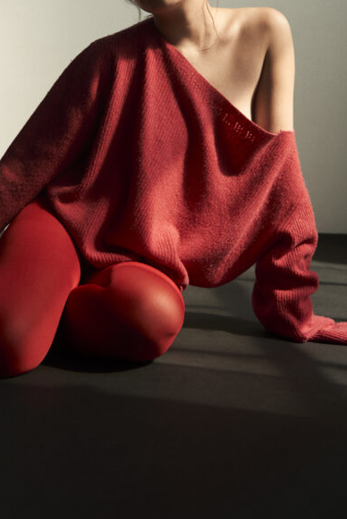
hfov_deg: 21.0
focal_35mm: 64
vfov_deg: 30.1
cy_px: 58
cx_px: 74
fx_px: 924
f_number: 2.8
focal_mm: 31
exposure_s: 1/1600
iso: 250
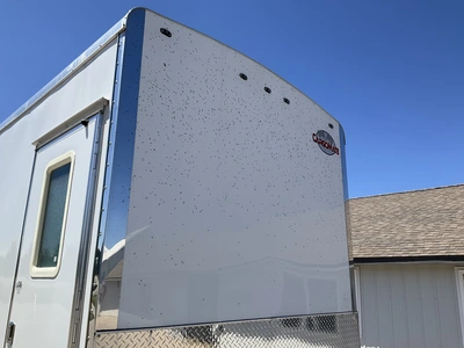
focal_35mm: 29
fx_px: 389
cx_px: 232
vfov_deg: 48.2
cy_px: 174
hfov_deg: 61.7
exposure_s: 1/2227
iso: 25
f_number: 1.8
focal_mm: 3
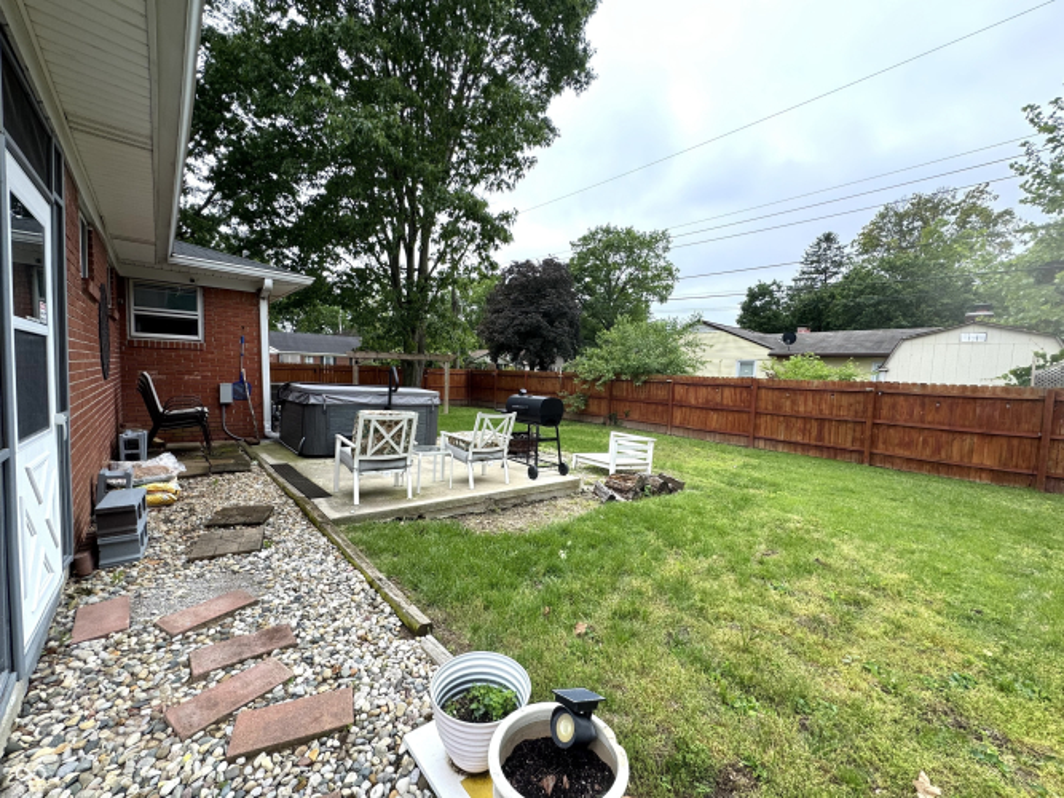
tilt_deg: -3.4
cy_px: 399
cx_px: 532
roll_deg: -1.8
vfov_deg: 85.7
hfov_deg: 102.1
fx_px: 430
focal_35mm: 14
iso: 40
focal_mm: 2.22
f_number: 2.2
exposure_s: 1/529
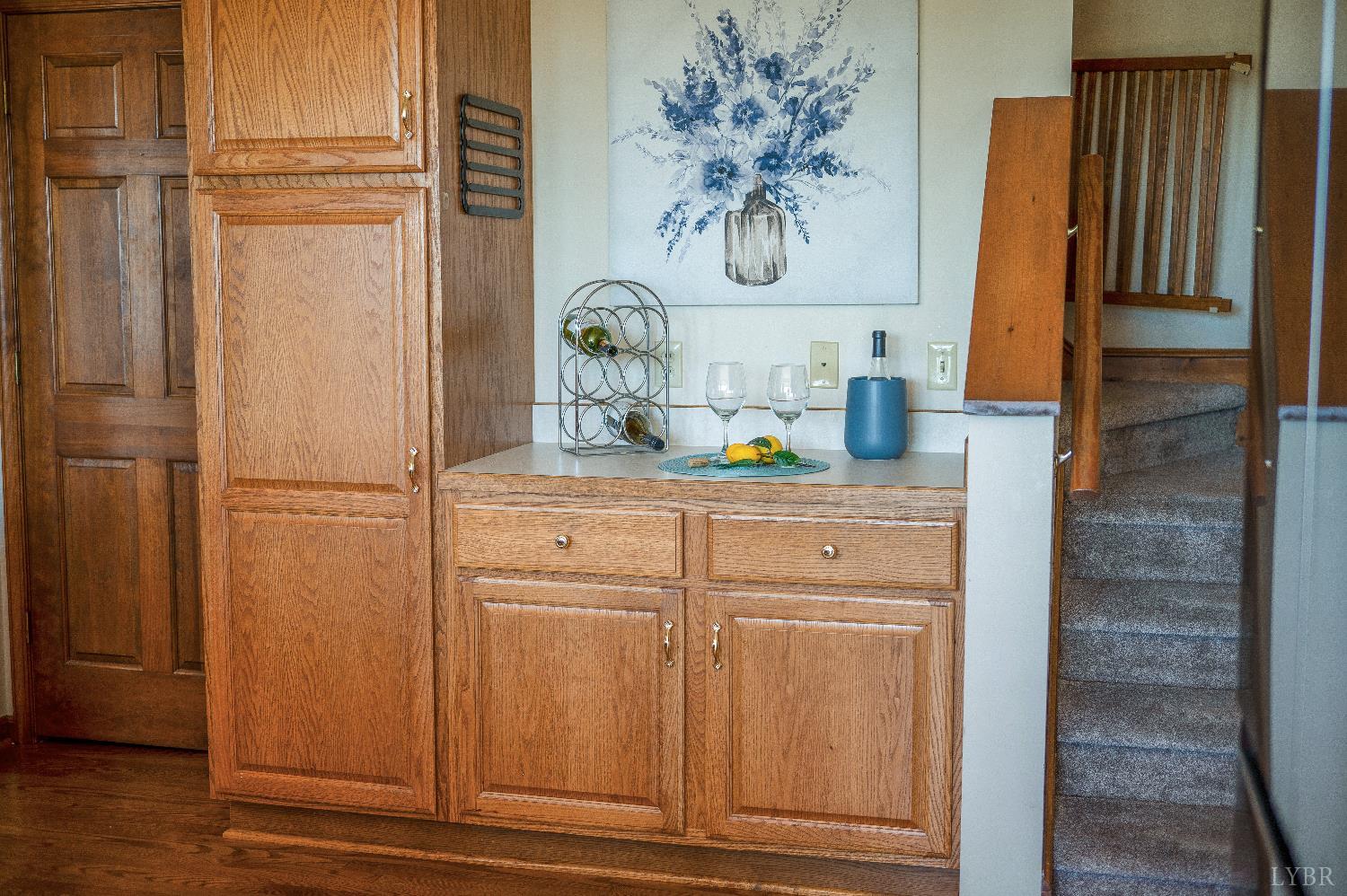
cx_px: 674
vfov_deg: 33.4
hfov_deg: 48.5
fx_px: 1496
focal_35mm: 40
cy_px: 448
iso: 125
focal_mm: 40
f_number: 2.5
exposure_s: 1/60
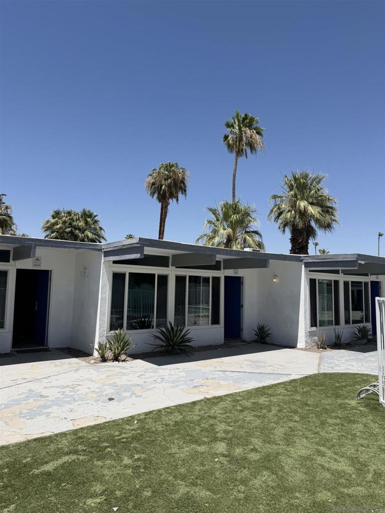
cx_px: 192
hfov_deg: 56.8
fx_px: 356
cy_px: 256
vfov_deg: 71.6
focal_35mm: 24
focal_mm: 6.76
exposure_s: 1/6711
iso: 80
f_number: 1.78
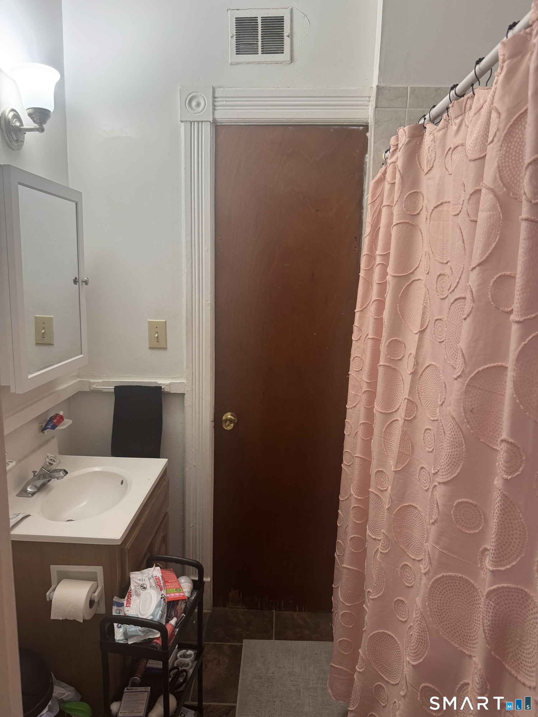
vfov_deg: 71.6
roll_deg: -0.8
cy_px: 358
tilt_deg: -10.1
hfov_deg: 56.8
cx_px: 269
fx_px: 497
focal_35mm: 24
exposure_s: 1/60
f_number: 1.78
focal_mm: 6.76
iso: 160
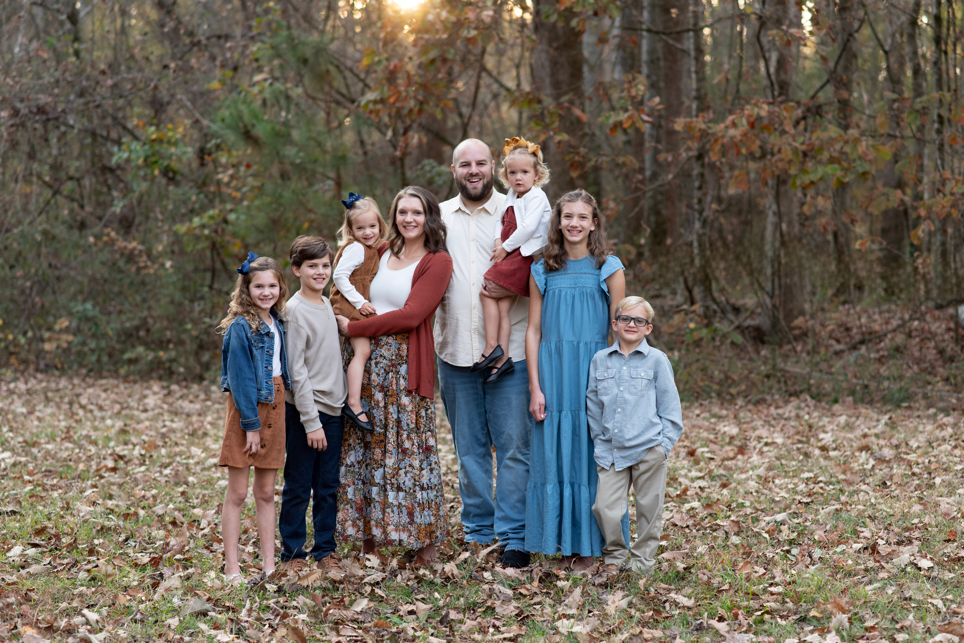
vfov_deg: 16.1
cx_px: 482
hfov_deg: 23.9
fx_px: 2277
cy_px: 322
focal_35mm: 85
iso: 500
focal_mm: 85
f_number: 3.2
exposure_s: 1/320
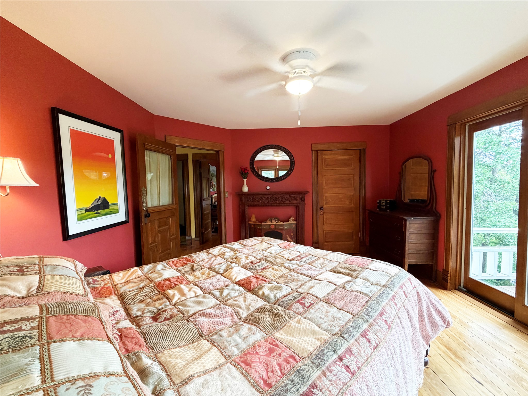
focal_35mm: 14
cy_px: 198
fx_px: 214
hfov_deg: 102.1
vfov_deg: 85.7
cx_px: 264
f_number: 2.2
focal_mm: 2.22
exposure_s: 1/60
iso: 320
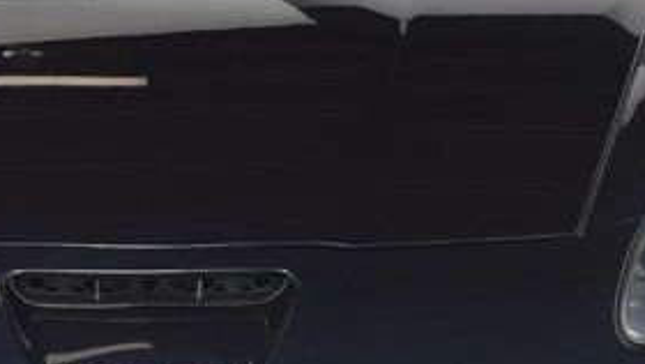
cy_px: 170
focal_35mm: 153
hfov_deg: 14.0
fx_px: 2619
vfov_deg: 8.0
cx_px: 154
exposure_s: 1/160
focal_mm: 27
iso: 100
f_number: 7.1
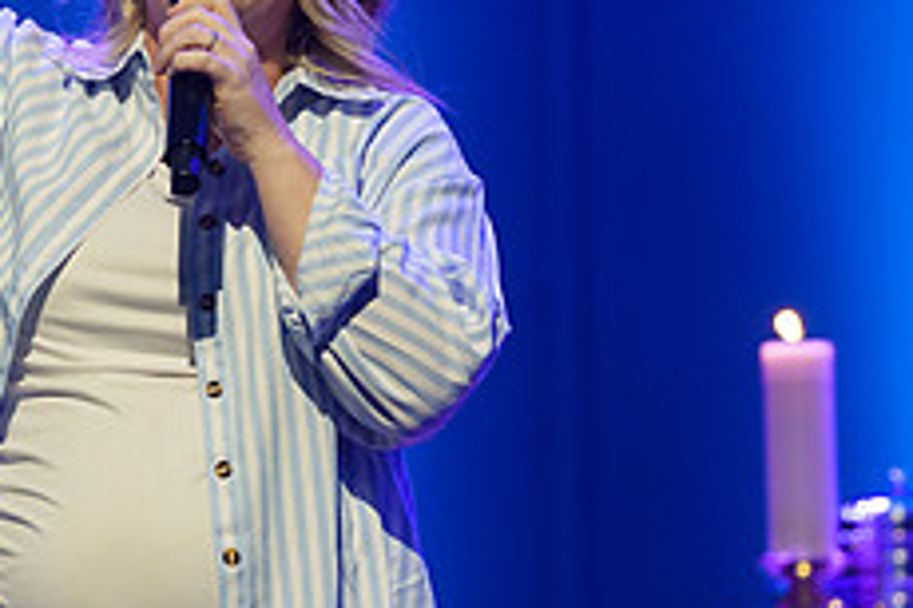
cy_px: 185
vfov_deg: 4.8
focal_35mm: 284
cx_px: 131
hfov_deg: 7.2
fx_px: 7197
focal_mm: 108
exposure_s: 1/200
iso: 1600
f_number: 2.8
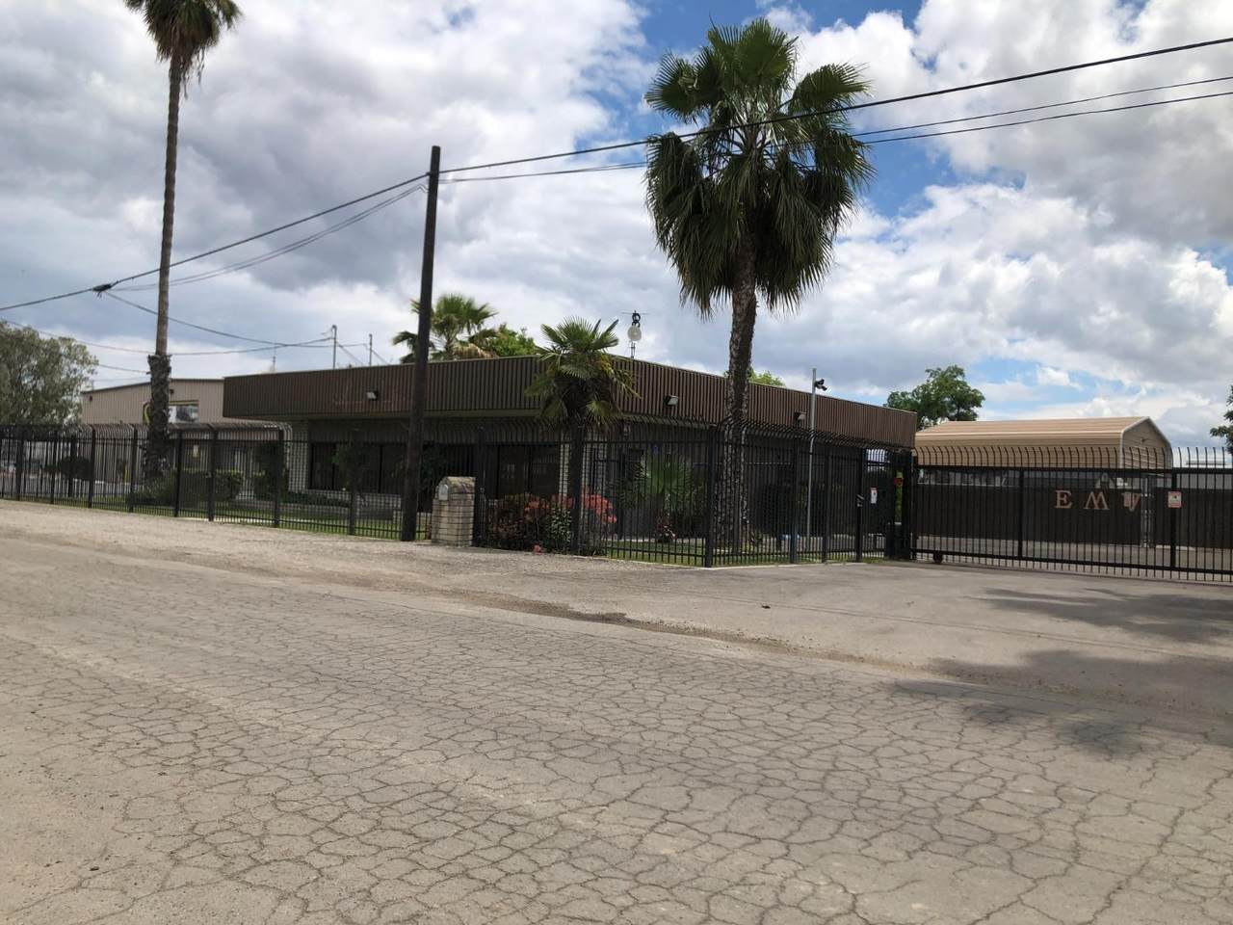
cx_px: 616
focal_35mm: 28
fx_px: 997
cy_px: 462
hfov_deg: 63.4
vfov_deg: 49.7
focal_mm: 3.99
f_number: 1.8
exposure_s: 1/3690
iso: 20
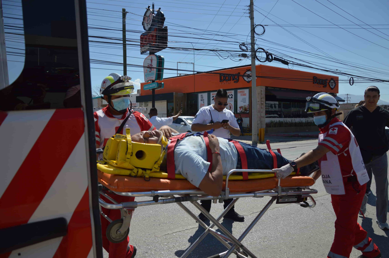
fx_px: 291
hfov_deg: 67.4
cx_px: 194
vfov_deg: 47.8
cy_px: 129
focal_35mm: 27
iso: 100
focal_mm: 18
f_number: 3.5
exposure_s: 1/1600
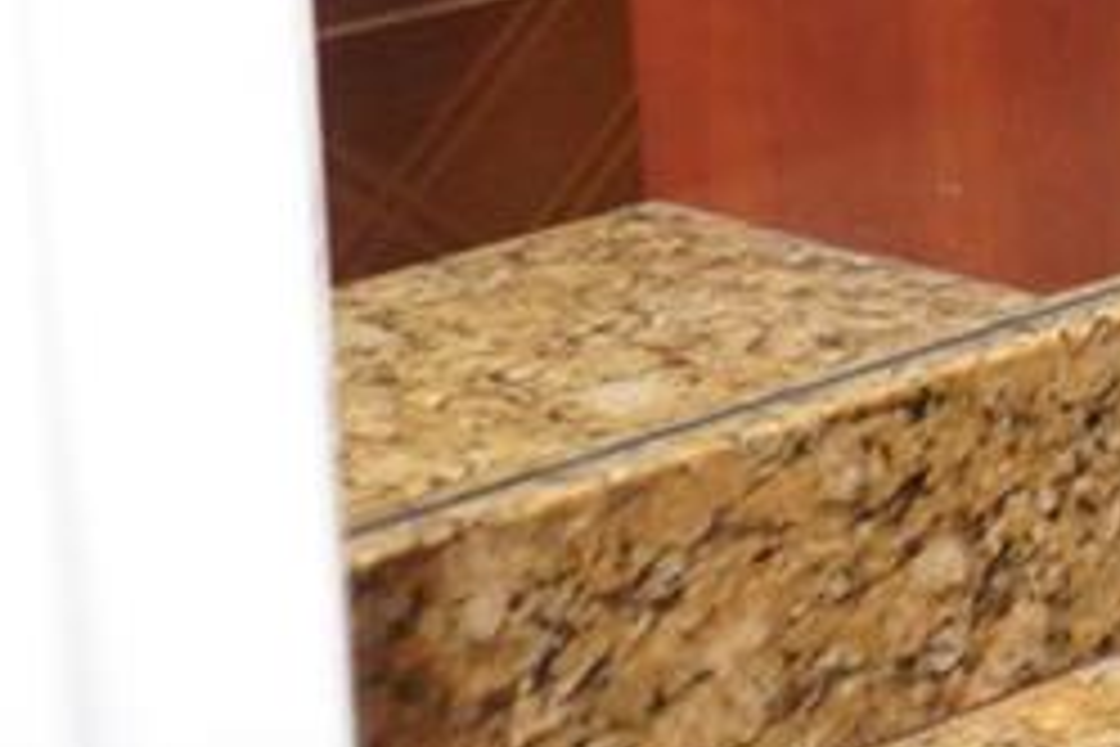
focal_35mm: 154
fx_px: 4791
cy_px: -864
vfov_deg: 8.4
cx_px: 3517
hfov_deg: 9.7
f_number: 4
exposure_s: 1/60
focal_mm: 16
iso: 320
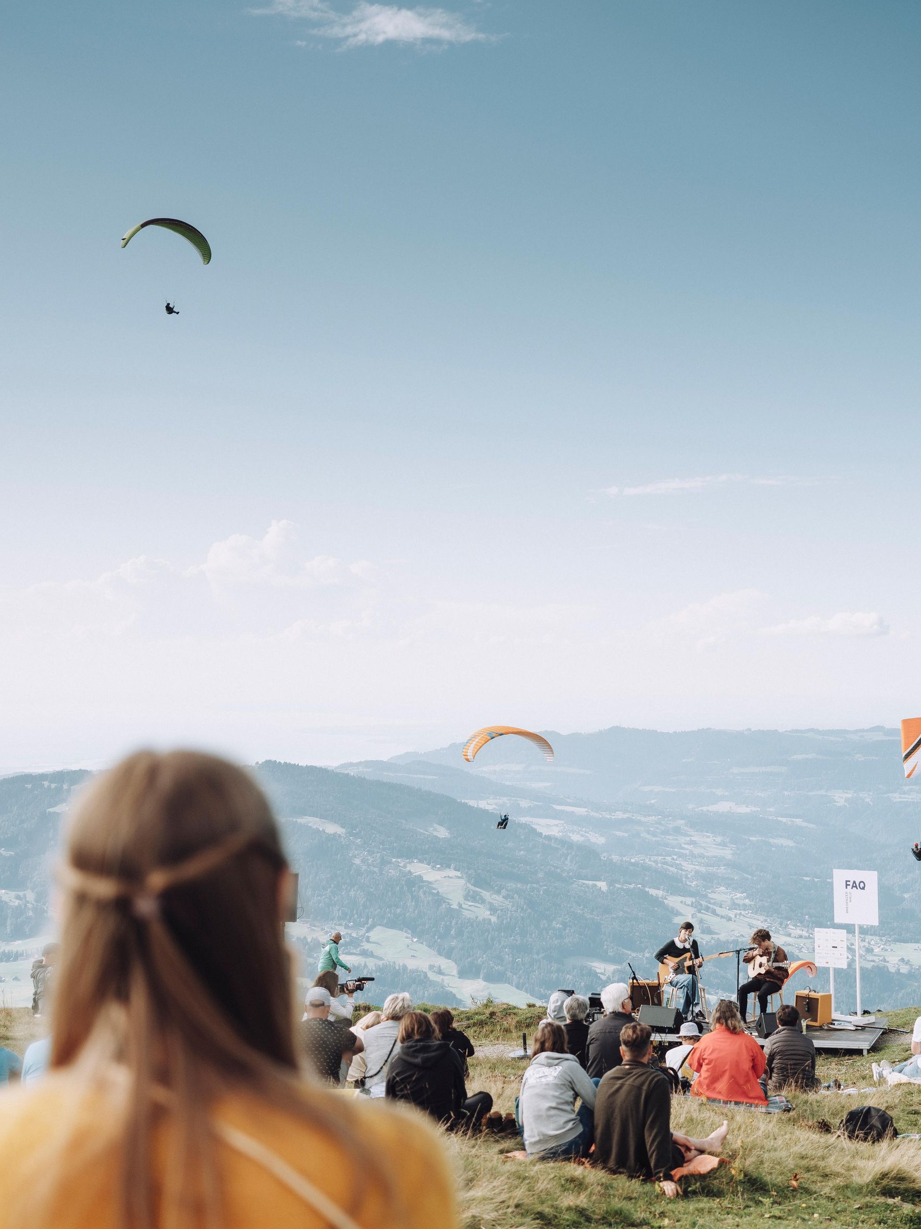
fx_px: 2093
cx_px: 778
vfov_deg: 32.6
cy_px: 733
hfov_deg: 24.3
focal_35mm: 59
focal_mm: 45
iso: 100
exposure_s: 1/800
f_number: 2.8
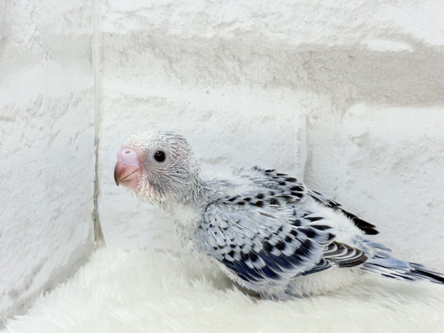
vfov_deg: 28.0
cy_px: 166
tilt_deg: -9.4
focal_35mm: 52
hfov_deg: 36.8
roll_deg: -1.0
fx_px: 667
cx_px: 222
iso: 40
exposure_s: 1/50
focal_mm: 5.96
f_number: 1.6
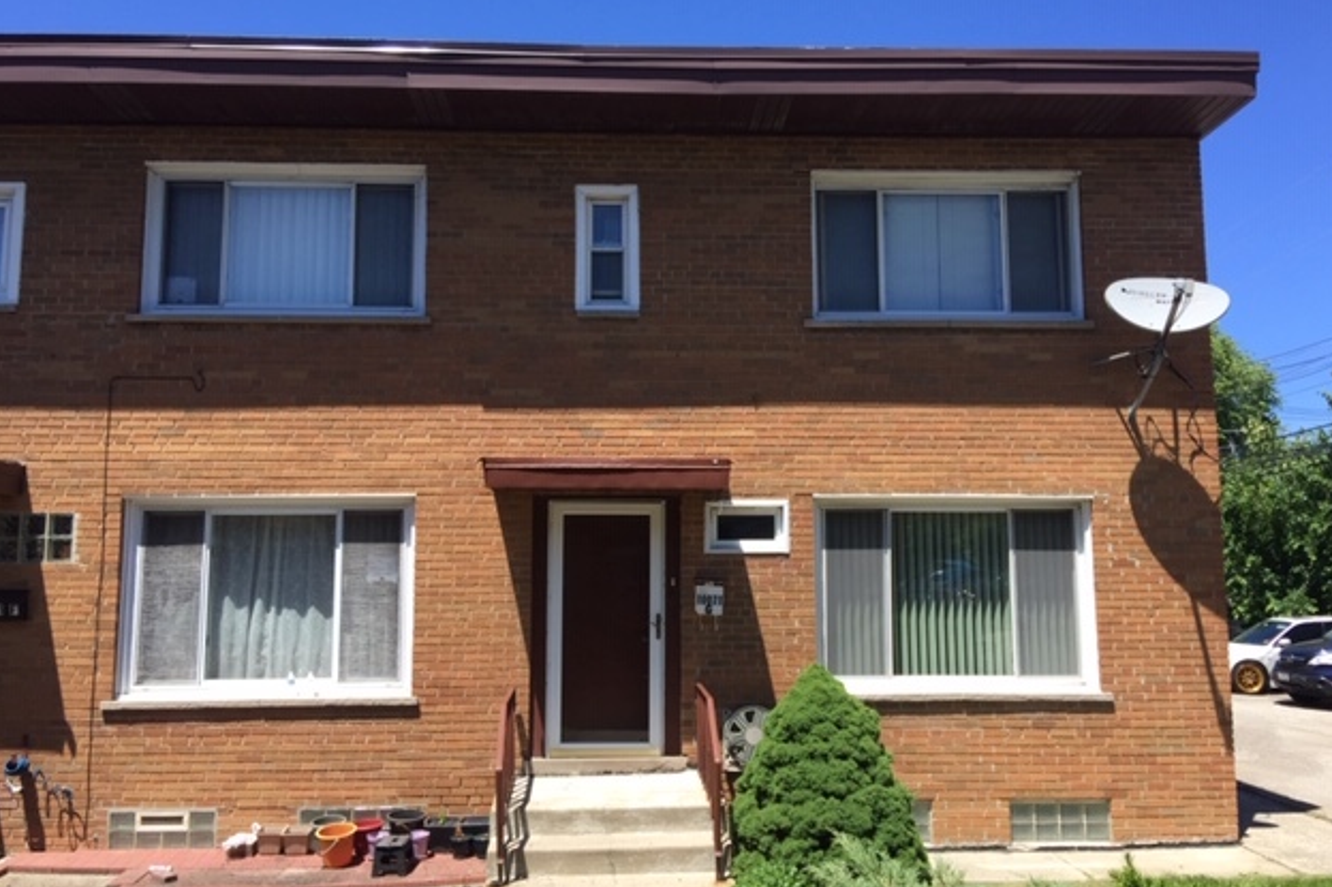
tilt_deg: +6.8
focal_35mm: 31
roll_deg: +0.0
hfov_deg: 60.3
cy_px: 460
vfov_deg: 42.3
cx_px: 671
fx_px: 1147
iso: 32
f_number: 2.2
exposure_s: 1/1099
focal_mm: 4.15
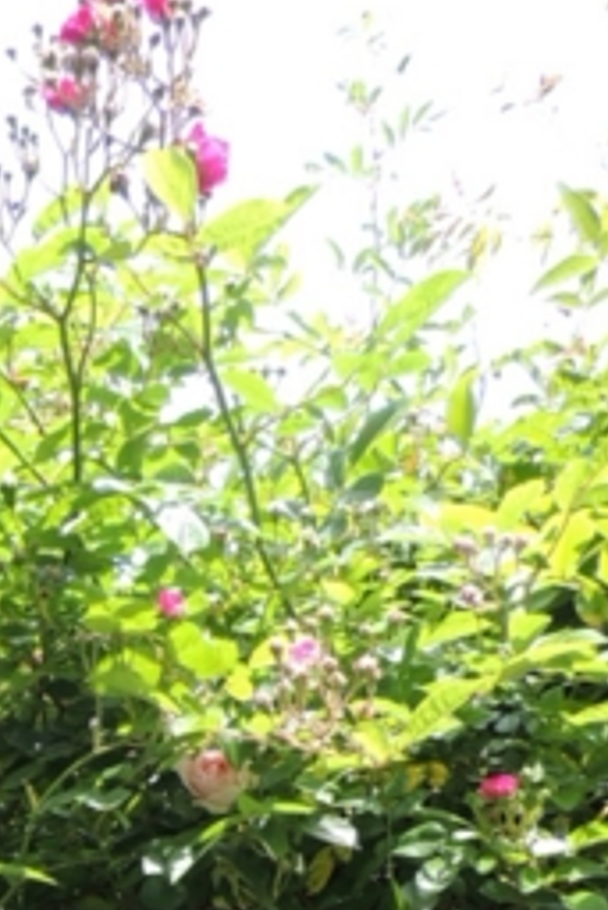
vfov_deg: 24.1
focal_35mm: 78
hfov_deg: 16.6
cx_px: -181
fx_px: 1973
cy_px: 1031
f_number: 3
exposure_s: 1/320
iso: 100
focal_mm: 4.3
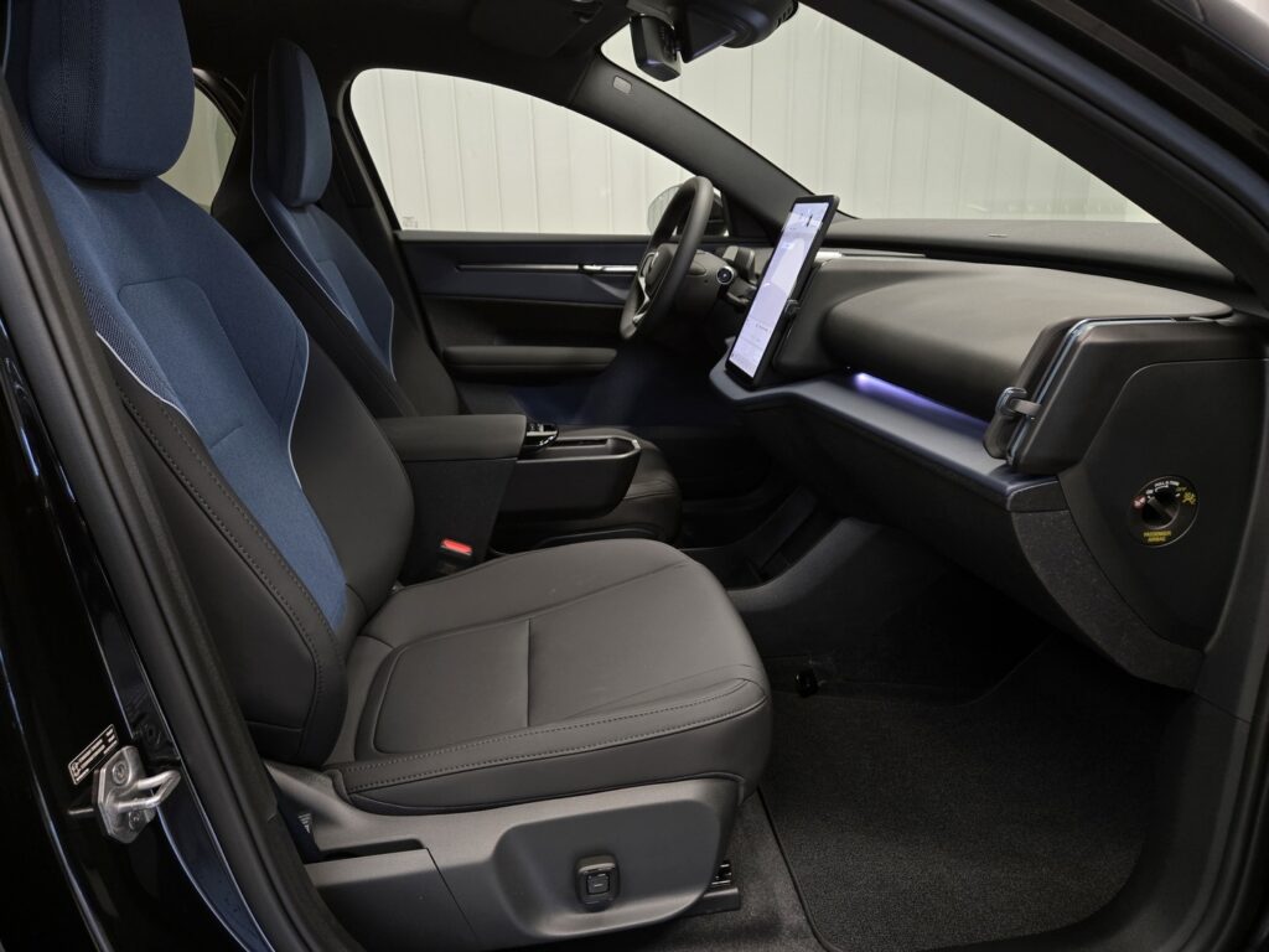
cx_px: 634
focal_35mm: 23
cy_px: 476
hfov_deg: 73.9
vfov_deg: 58.9
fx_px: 843
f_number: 1.8
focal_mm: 5.4
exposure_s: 1/50
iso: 160
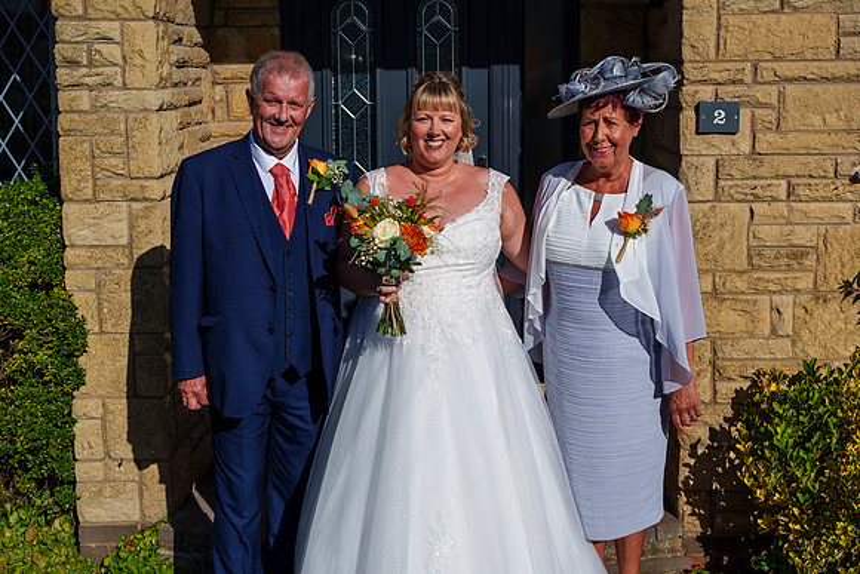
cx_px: 425
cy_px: 218
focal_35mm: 50
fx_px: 1191
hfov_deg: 39.7
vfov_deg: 27.0
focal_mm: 40
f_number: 4.5
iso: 200
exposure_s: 1/8000
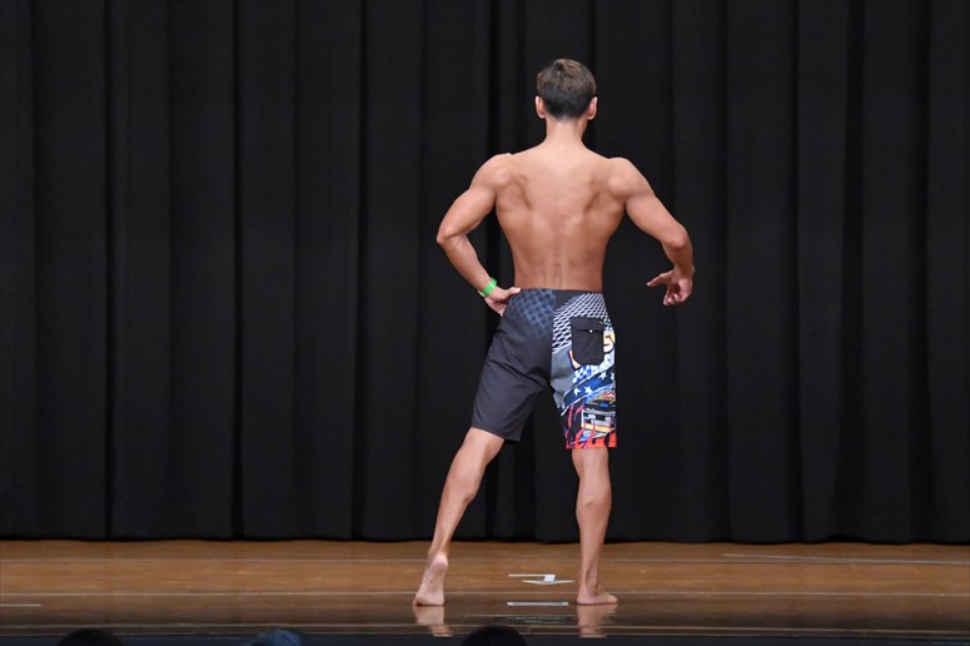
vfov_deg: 6.3
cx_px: 485
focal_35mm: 217
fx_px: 5844
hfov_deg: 9.5
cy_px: 323
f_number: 5.6
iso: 8000
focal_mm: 145
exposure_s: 1/400
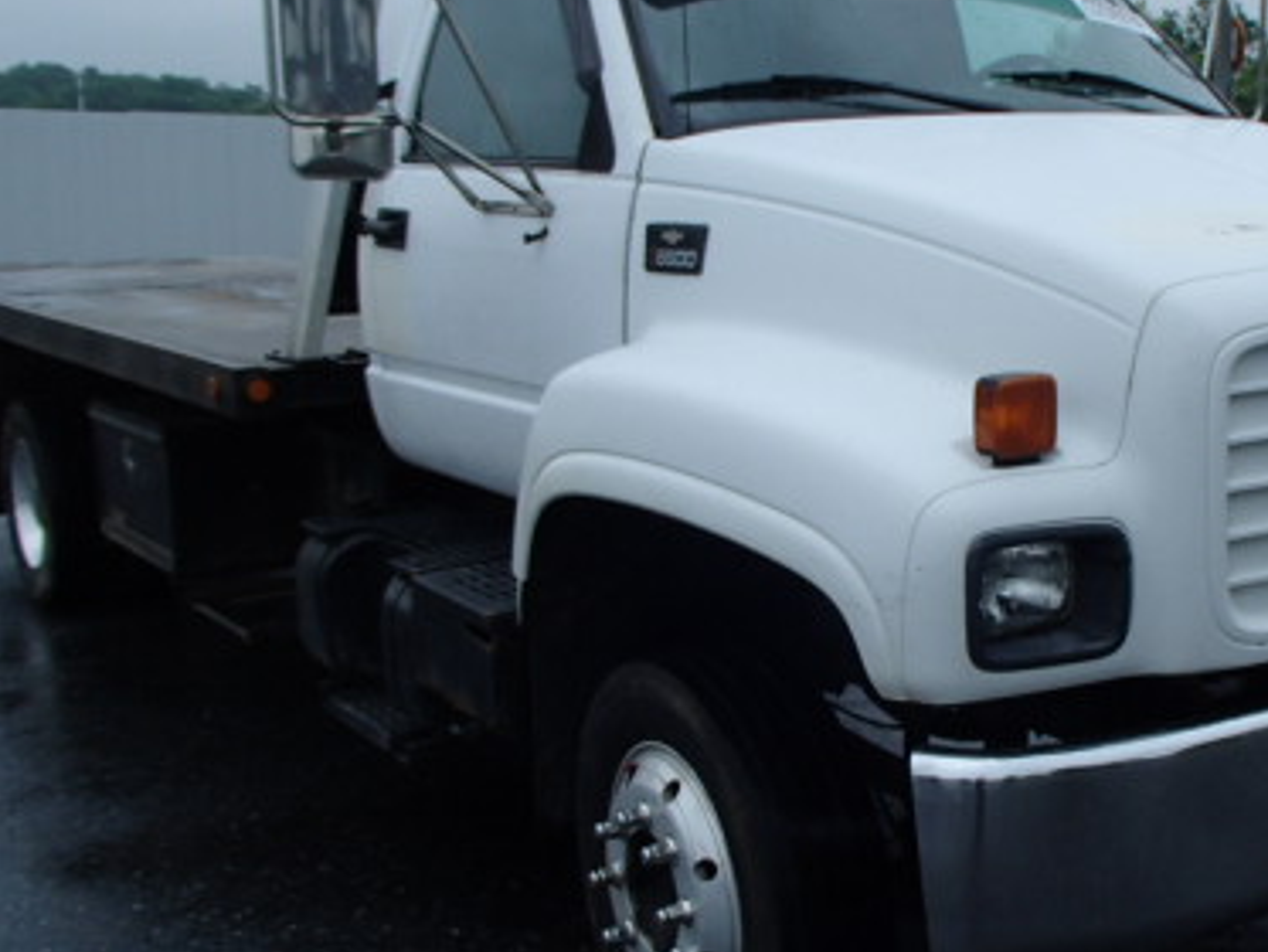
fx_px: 1759
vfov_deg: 30.3
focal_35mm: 48
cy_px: 517
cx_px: 867
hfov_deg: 39.1
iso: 100
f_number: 3.9
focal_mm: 5
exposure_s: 1/250
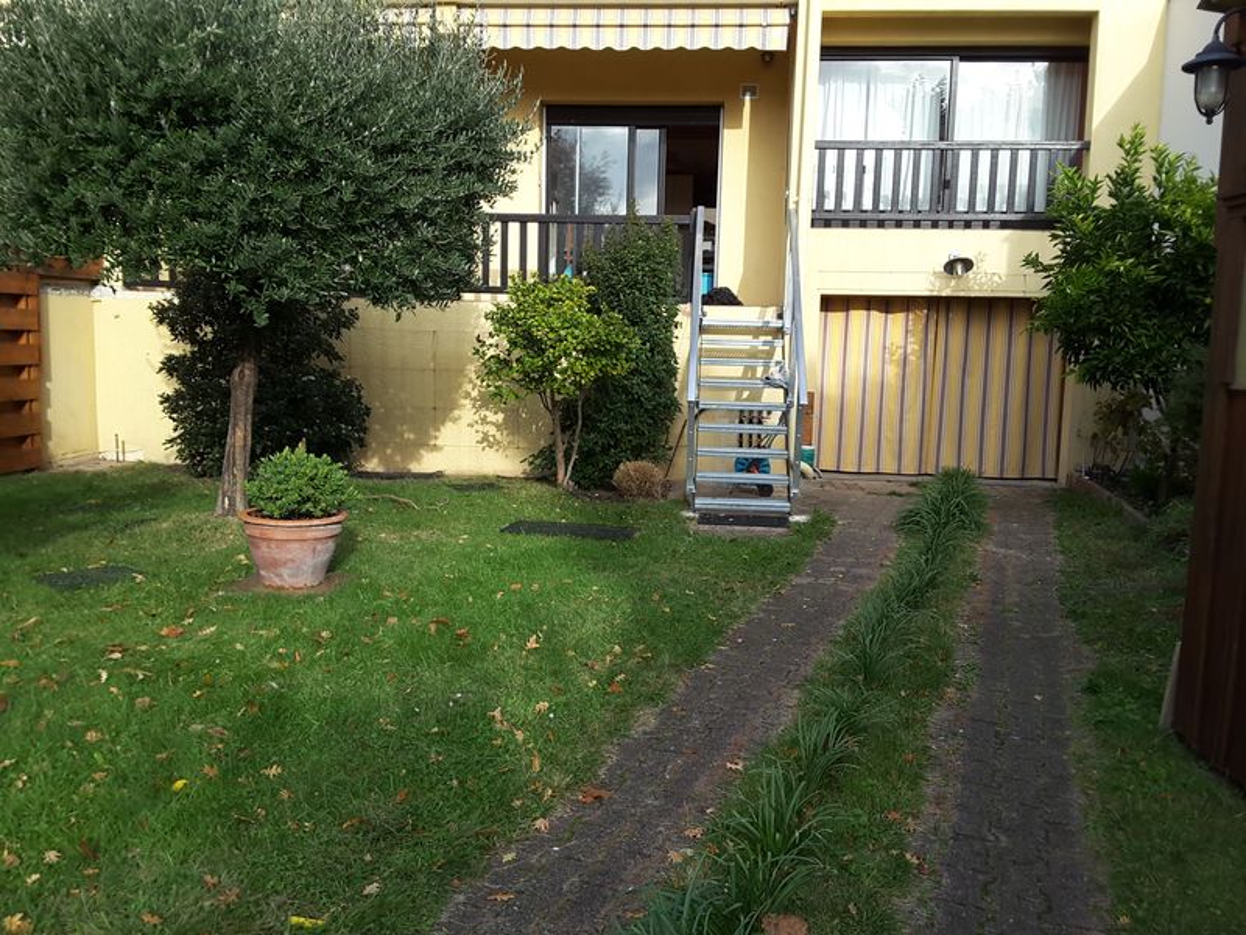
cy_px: 468
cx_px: 623
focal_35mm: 31
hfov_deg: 58.4
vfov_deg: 45.4
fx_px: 1116
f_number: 1.9
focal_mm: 2.9
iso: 40
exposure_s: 1/380
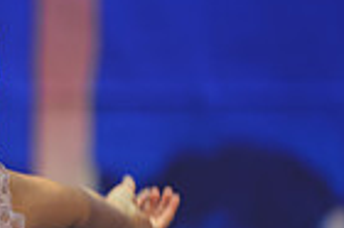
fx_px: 7931
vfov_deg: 1.7
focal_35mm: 831
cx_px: -120
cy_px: 146
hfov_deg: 2.5
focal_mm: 200
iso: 1000
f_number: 2.8
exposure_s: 1/320
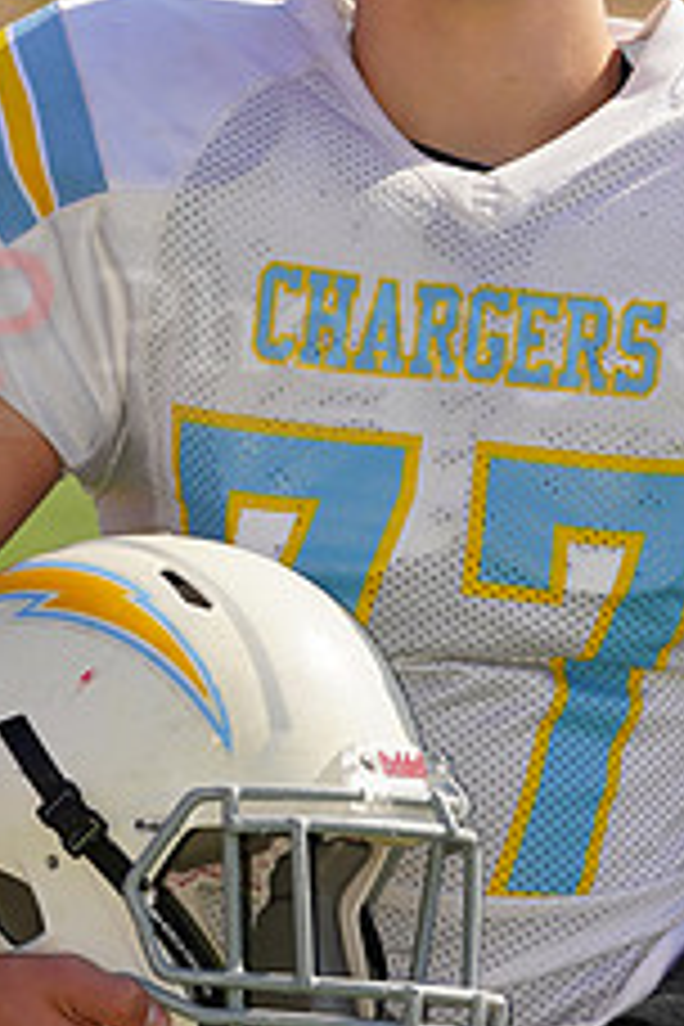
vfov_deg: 4.1
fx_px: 14477
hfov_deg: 2.7
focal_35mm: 508
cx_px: 423
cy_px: 292
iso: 100
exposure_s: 1/250
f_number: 10
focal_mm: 200
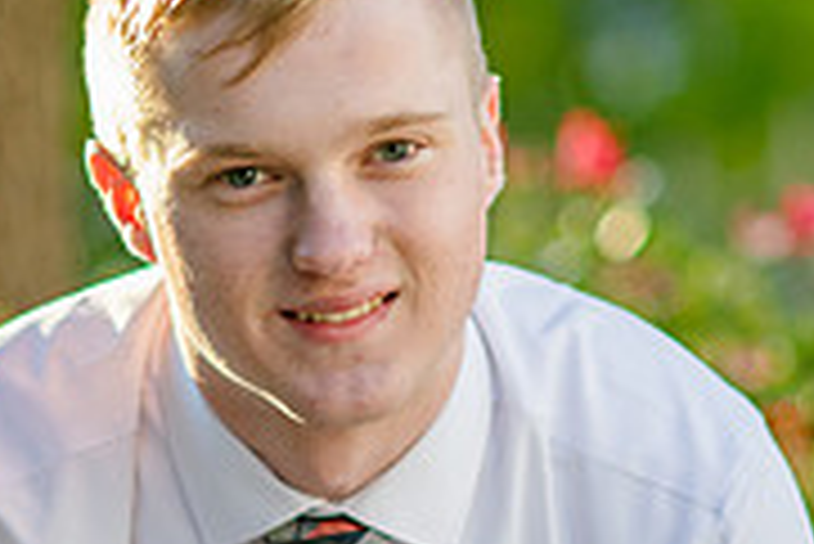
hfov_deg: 5.3
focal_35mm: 388
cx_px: 385
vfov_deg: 3.5
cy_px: 528
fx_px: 8780
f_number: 2
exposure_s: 1/500
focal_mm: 105
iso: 200
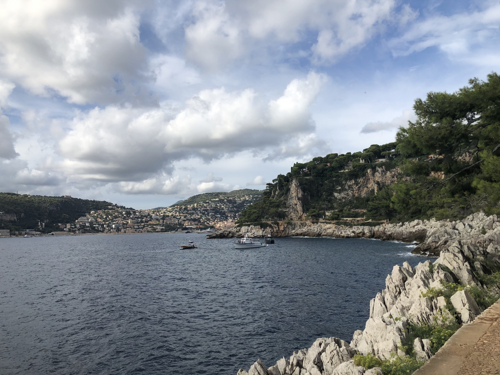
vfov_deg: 49.7
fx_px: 404
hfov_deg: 63.4
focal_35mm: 28
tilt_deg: +6.6
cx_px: 250
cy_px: 188
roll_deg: +0.5
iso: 20
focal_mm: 3.99
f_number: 1.8
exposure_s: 1/2525
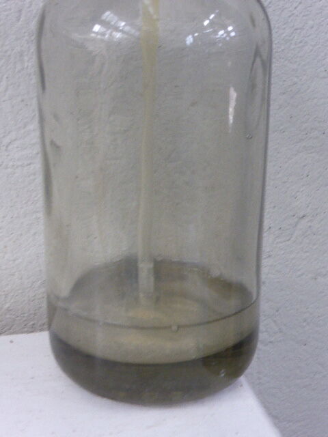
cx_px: 164
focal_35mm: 74
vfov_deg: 26.3
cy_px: 218
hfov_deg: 19.9
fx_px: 935
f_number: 5
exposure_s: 1/20
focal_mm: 12.5
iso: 400
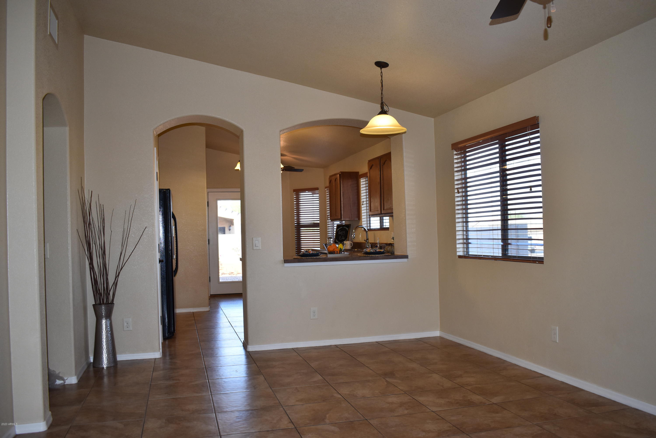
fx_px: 547
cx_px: 328
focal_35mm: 30
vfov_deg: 43.6
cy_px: 219
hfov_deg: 61.9
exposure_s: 1/200
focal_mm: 20
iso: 500
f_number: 5
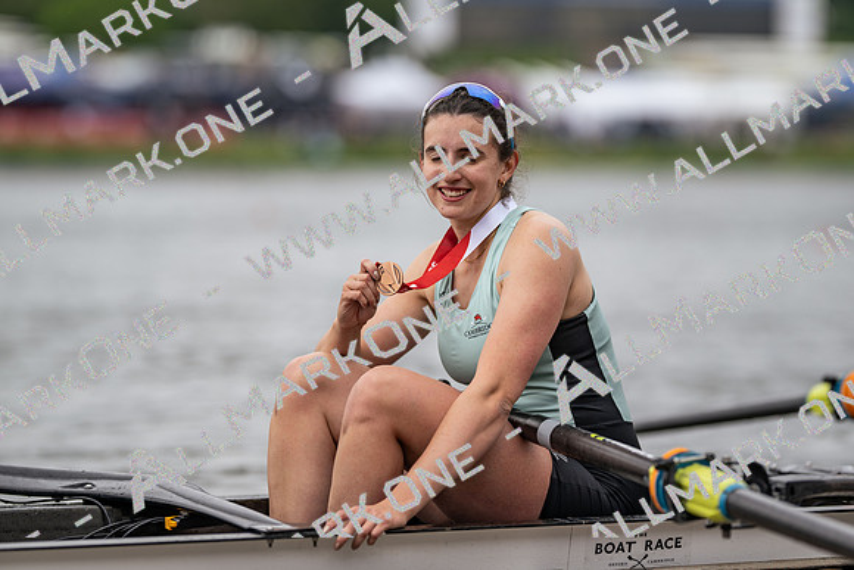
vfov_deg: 10.2
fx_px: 3203
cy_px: 285
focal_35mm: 135
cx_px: 427
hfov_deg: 15.2
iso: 64
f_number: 1.8
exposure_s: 1/2000
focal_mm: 135
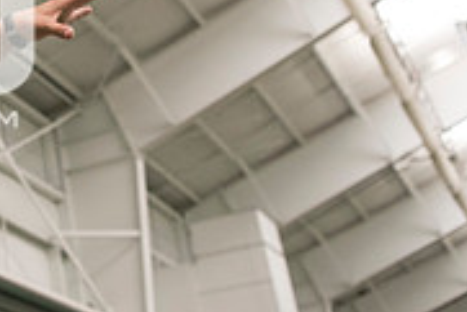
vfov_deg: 17.5
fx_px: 1000
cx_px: -160
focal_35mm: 77
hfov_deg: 23.0
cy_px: 27
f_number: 3.2
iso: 3200
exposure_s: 1/200
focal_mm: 24
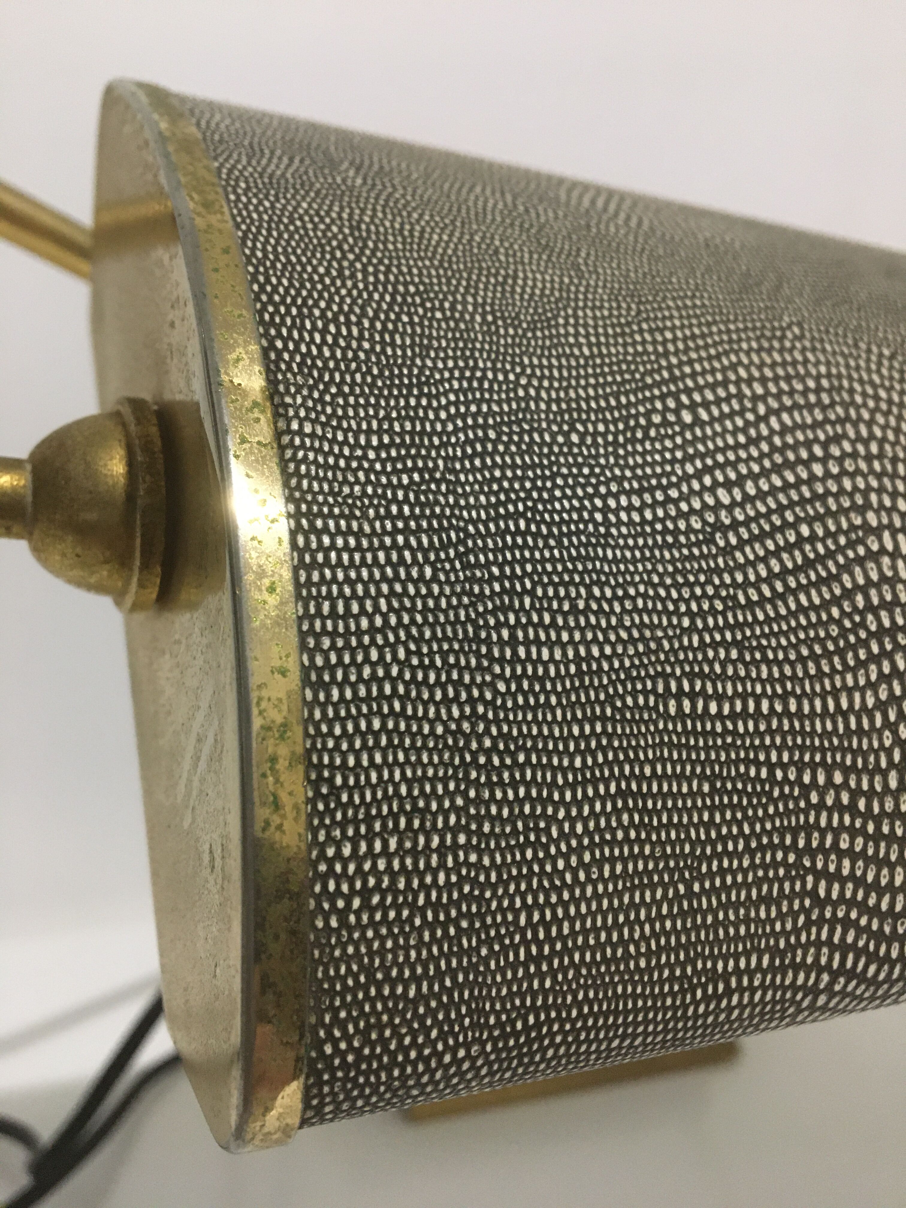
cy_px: 604
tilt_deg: -7.6
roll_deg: -4.5
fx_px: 1012
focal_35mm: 29
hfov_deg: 48.2
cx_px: 453
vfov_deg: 61.7
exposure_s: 1/25
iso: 200
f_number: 2.2
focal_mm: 4.15
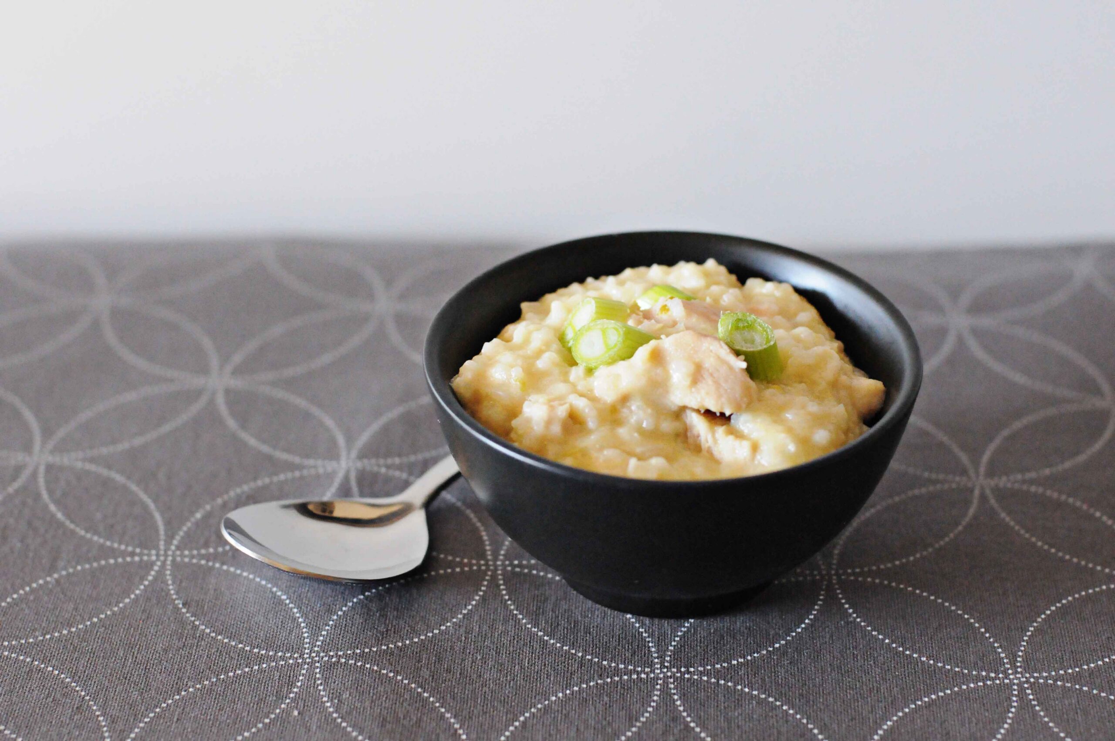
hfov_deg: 27.0
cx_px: 558
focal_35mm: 75
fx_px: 2320
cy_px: 370
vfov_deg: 18.1
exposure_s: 1/160
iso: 3200
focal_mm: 50
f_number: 3.5
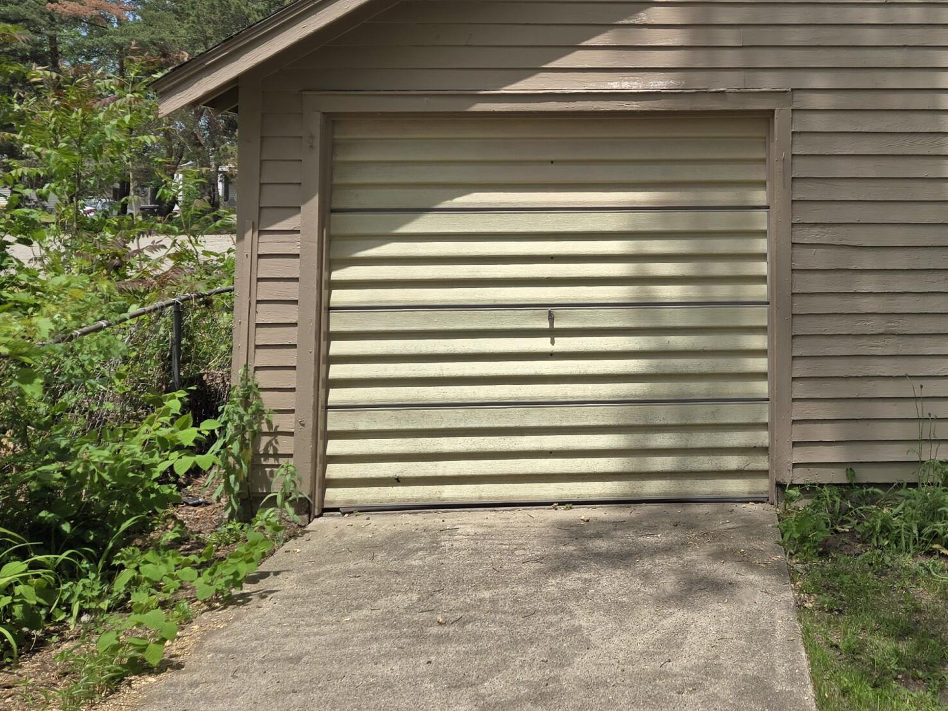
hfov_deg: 38.6
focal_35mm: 47
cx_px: 781
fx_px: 1287
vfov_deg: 30.0
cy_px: 123
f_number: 1.8
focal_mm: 5.4
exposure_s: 1/1588
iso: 25
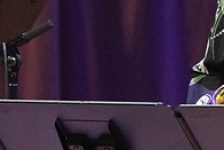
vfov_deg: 0.6
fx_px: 13624
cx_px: 298
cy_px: 191
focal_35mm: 2188
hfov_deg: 0.9
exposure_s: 1/250
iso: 3200
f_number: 5.6
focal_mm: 364
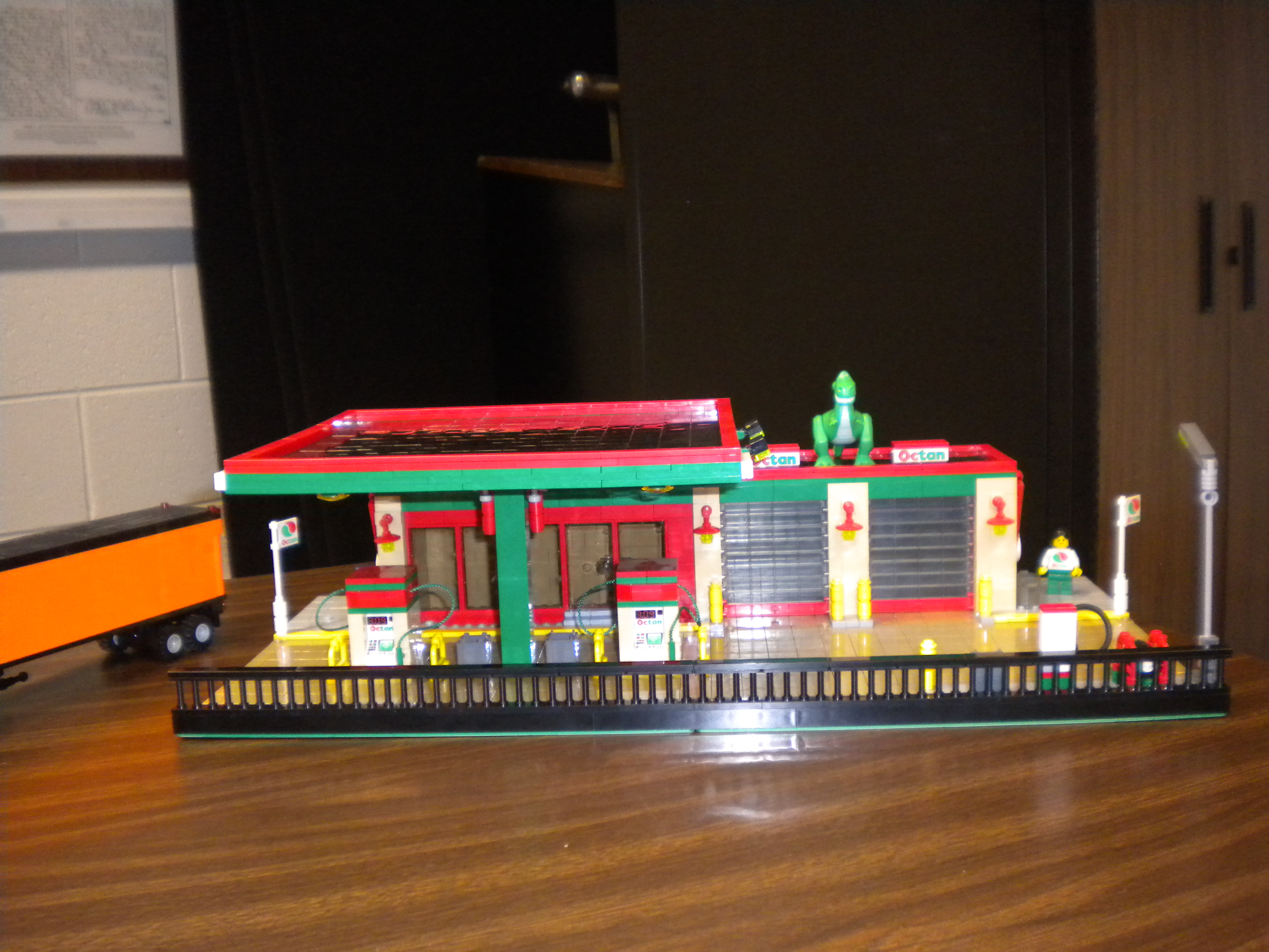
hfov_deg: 52.6
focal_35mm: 35
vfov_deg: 40.7
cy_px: 476
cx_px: 634
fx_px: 1283
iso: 400
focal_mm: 6.3
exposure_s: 1/30
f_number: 3.1
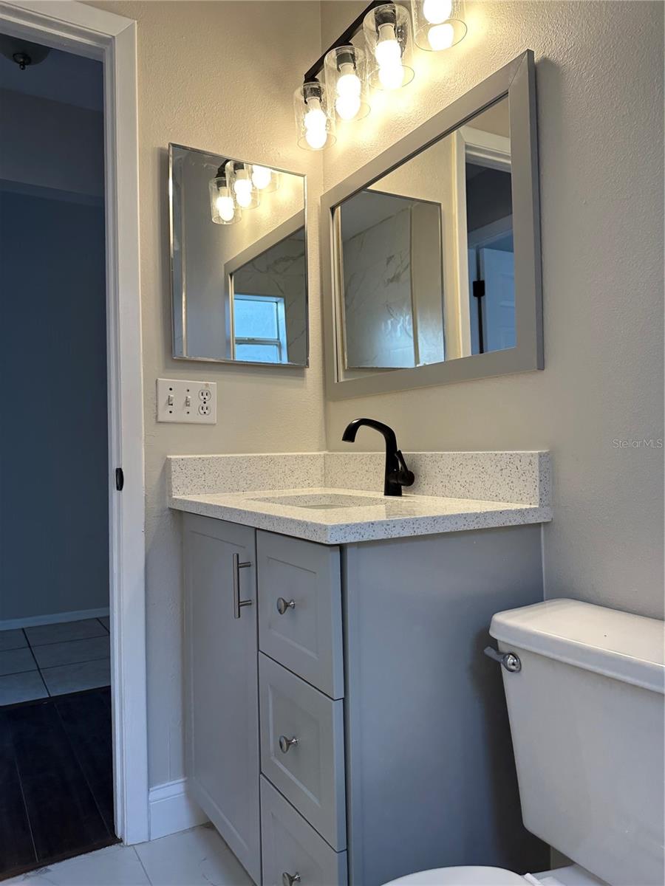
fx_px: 615
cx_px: 332
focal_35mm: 24
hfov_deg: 56.8
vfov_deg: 71.6
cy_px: 443
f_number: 1.78
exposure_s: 1/171
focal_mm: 6.86
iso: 80
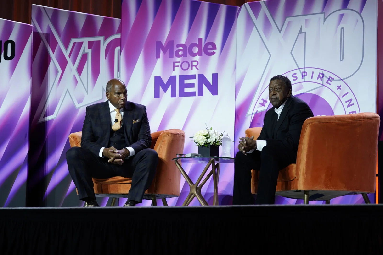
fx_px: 968
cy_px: 128
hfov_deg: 22.4
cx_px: 192
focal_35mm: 91
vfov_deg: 15.0
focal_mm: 60.7
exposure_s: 1/250
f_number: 3.5
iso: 320
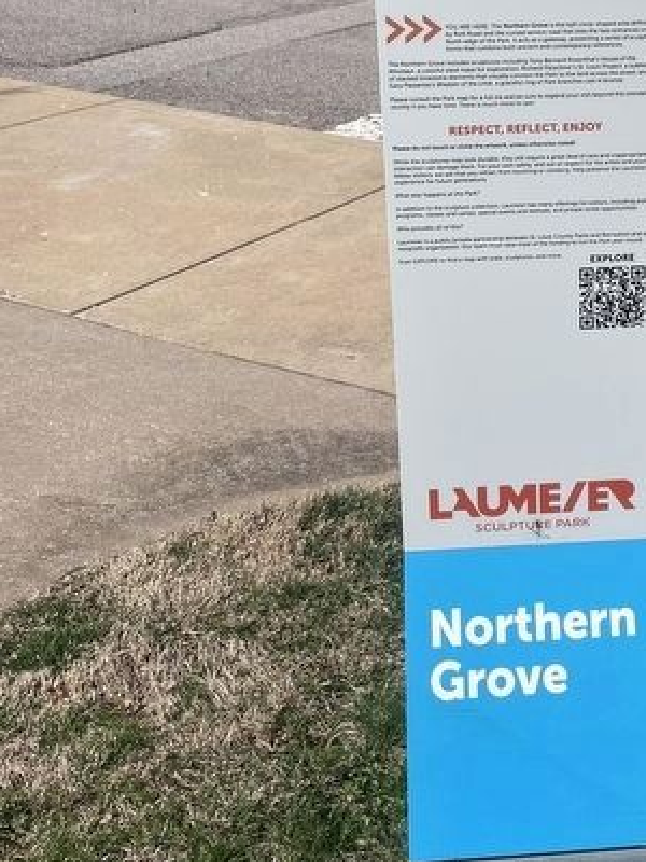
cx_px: 573
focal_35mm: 52
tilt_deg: -16.2
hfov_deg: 27.1
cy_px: 203
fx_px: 1294
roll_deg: +1.9
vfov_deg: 35.9
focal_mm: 4.2
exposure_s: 1/5556
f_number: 1.6
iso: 32
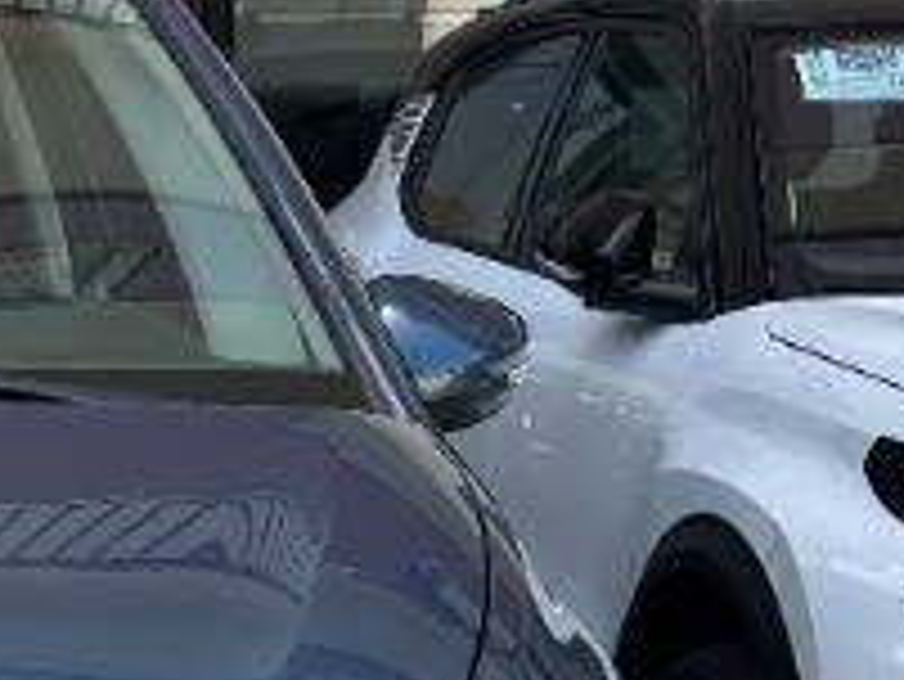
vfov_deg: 10.5
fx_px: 3606
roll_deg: -0.8
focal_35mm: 138
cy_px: 896
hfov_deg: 13.3
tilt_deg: -12.5
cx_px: -551
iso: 50
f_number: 1.6
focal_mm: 5.96
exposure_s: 1/903
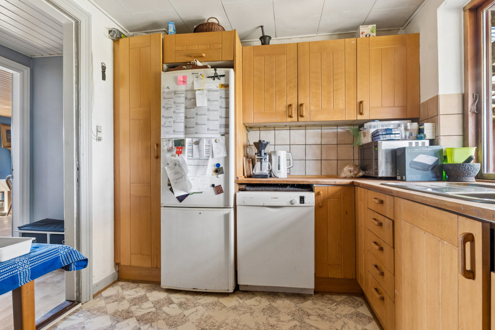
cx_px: 248
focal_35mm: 20
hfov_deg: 85.4
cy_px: 165
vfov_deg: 63.2
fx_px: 268
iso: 200
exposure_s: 1/2.5
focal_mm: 13
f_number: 8
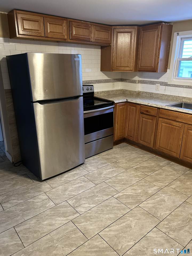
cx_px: 96
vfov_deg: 67.3
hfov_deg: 53.1
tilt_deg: -19.3
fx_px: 192
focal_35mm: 26
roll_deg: +0.2
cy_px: 128
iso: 320
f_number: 1.5
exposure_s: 1/60
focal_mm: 5.7
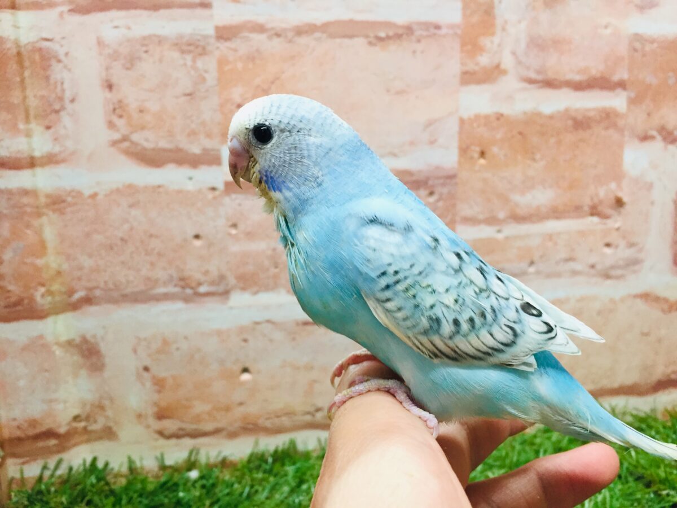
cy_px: 254
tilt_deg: -11.7
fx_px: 567
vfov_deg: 48.2
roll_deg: +2.1
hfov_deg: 61.7
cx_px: 338
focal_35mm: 29
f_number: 2.2
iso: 50
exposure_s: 1/30
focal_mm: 4.15
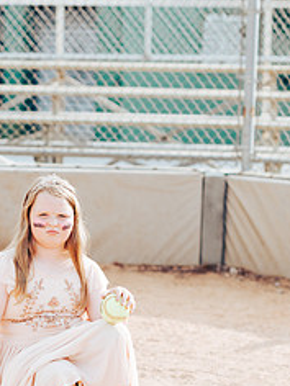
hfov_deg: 9.5
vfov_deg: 12.6
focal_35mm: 156
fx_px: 1743
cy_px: 290
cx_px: 49
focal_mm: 85
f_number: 2.8
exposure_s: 1/800
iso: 160
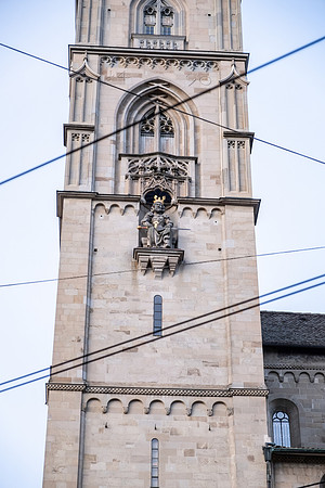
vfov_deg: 24.5
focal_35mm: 83
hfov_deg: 16.5
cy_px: 244
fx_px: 1124
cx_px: 162
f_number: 2.8
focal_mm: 55
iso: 640
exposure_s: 1/125
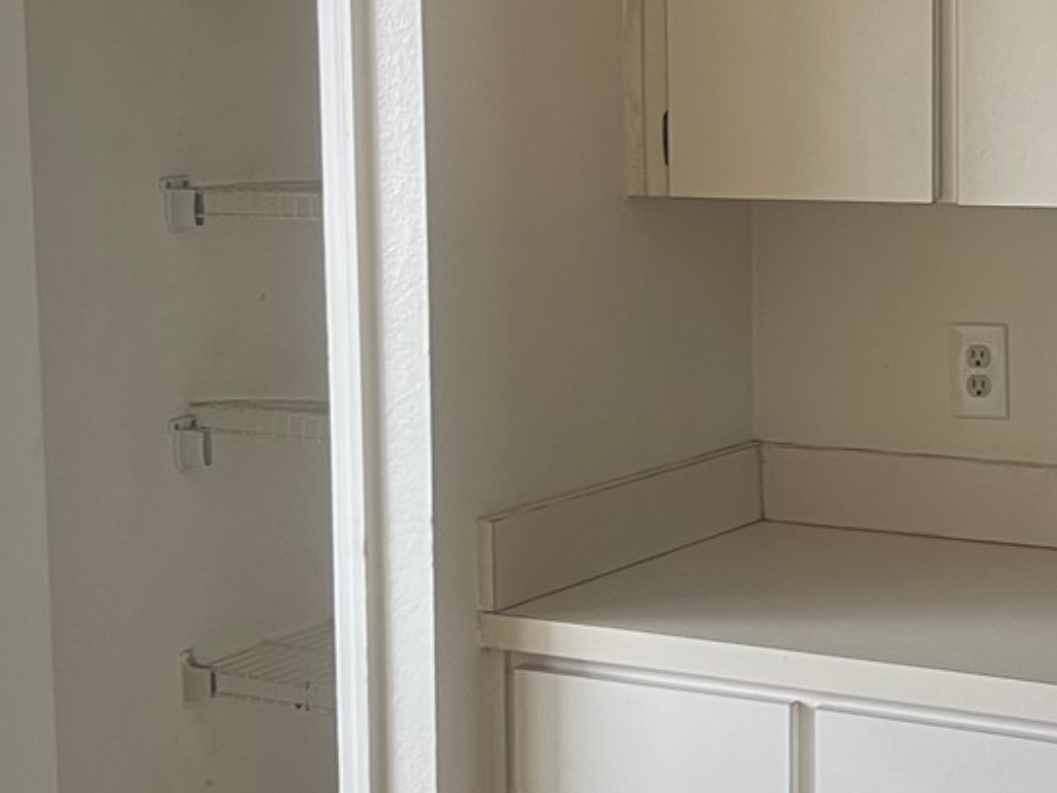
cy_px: 335
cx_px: 883
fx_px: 2351
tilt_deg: -6.3
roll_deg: +0.7
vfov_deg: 19.1
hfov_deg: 24.8
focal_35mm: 77
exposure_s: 1/68
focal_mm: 5.7
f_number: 1.5
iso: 125
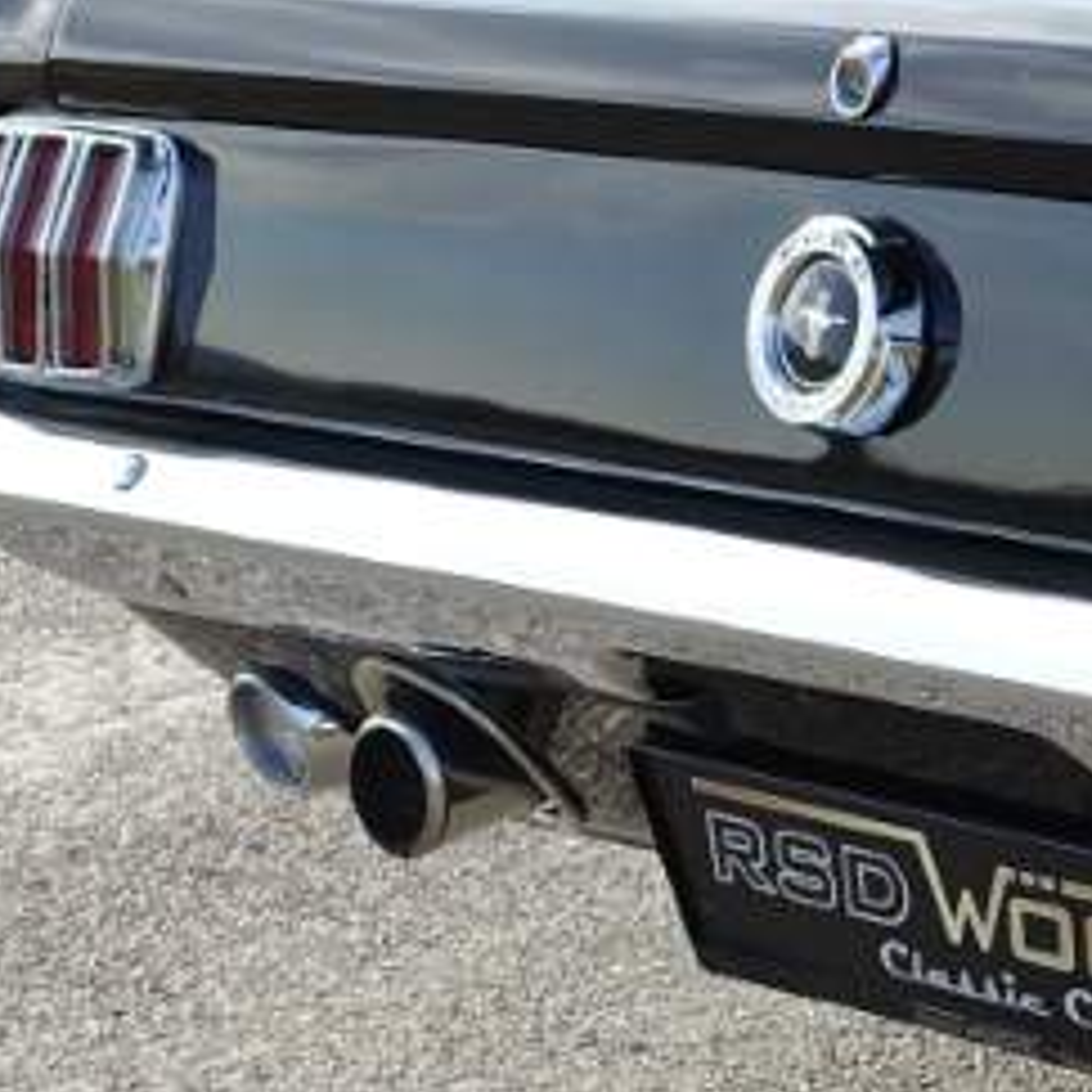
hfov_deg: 12.2
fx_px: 4461
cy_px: -13
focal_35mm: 125
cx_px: 2251
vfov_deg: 13.7
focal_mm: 11.45
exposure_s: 1/400
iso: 125
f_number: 4
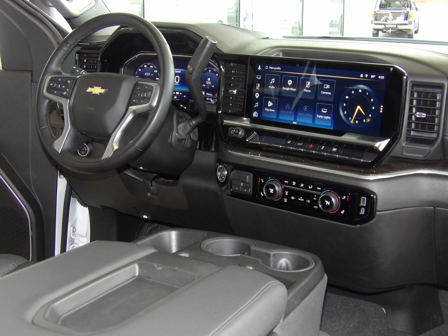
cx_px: 224
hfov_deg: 41.2
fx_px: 595
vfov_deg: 31.5
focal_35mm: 46
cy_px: 168
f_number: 3.8
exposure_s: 1/30
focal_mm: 8.2
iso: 400
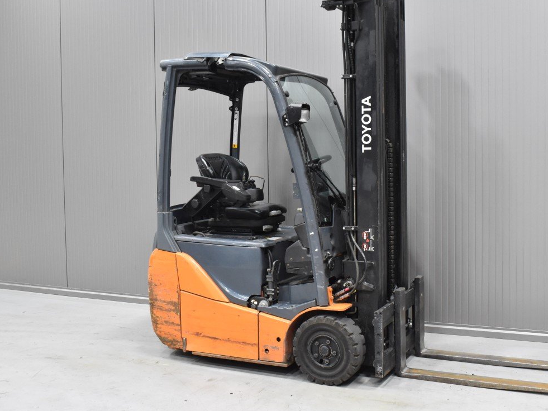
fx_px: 643
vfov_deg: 35.5
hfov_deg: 46.1
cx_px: 312
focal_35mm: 41
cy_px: 189
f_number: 5.6
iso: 1600
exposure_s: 1/25
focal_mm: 23
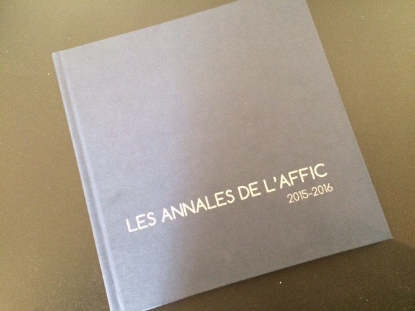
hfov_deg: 61.7
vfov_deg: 48.2
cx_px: 208
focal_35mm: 29
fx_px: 348
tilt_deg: -80.7
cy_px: 156
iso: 320
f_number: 2.2
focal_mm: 4.15
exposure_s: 1/25
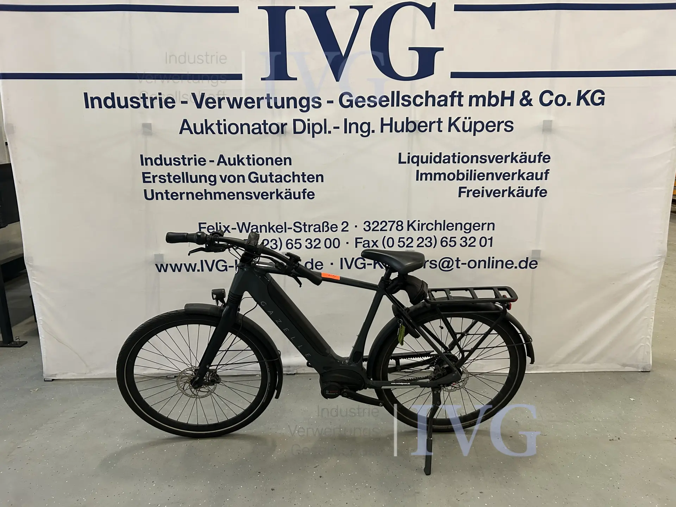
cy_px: 254
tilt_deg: -12.8
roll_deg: +0.8
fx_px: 508
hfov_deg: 67.3
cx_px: 338
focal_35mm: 26
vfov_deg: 53.1
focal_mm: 5.7
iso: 200
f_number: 1.5
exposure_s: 1/50
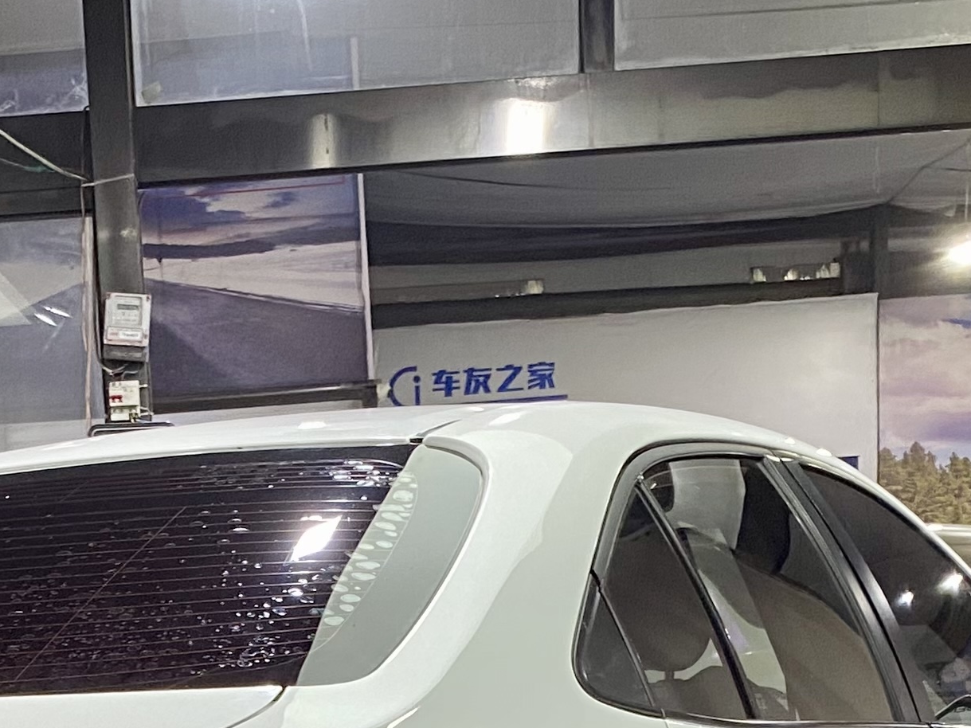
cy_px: 1173
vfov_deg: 15.5
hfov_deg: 22.4
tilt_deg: -11.8
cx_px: 163
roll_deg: +3.8
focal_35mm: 86
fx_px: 2412
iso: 125
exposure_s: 1/50
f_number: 1.8
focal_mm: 4.25
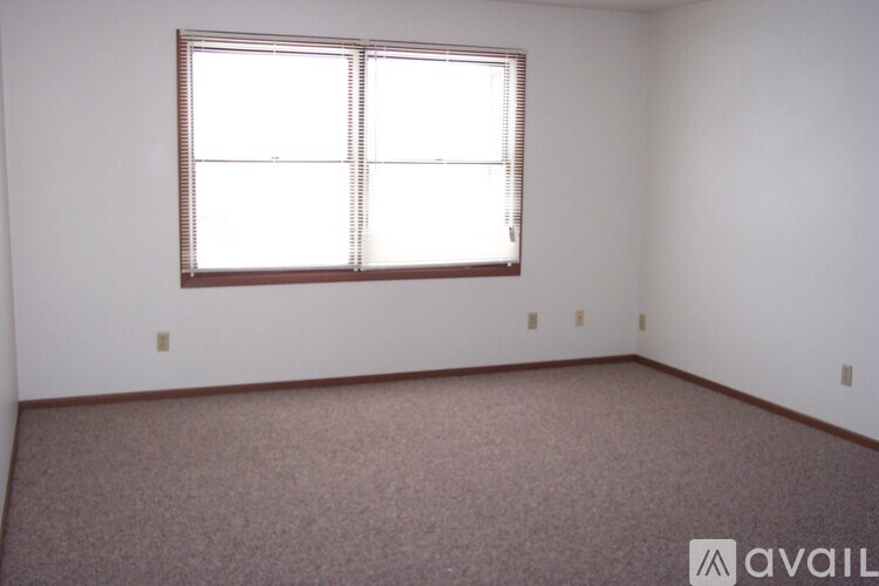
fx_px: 928
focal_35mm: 38
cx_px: 440
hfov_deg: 50.7
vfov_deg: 35.1
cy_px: 293
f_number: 2.8
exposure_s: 1/45
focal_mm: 8
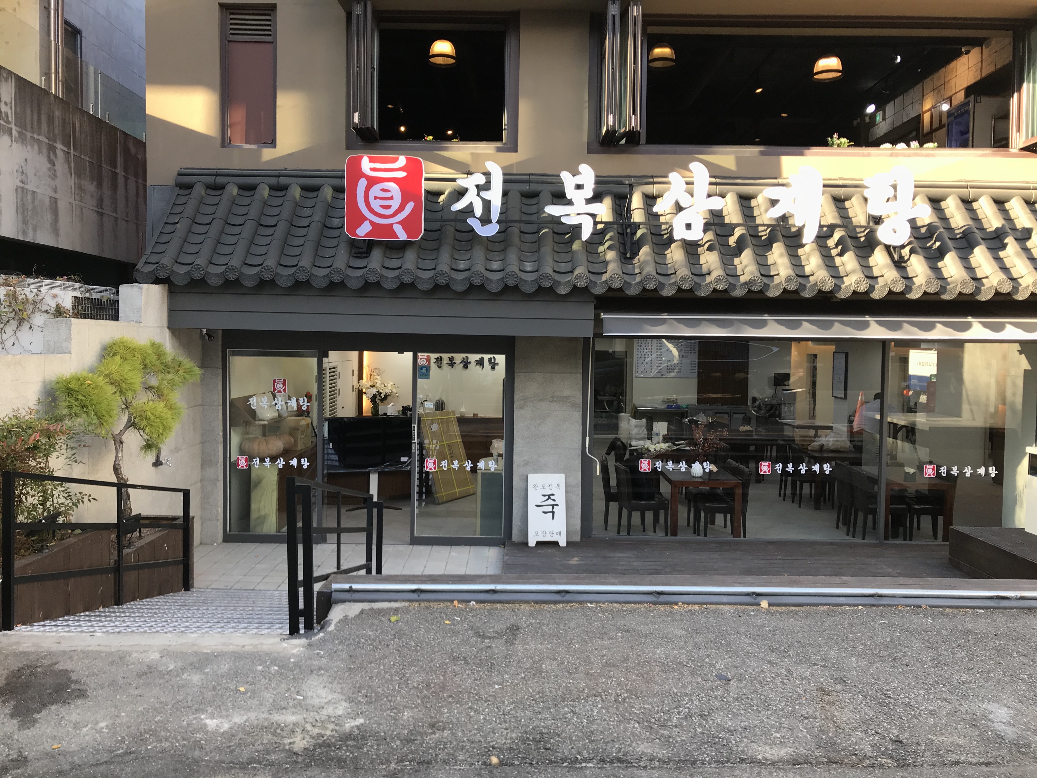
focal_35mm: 28
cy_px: 389
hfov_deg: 63.4
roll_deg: -1.2
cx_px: 518
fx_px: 839
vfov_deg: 49.7
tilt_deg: -1.2
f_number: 1.8
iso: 20
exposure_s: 1/120
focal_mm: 3.99
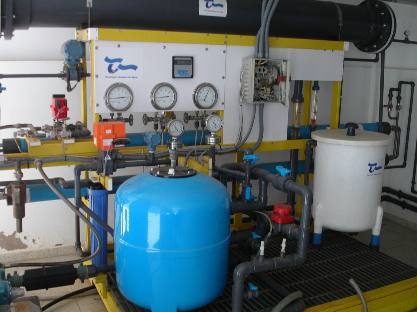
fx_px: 458
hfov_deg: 49.0
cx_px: 208
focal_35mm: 38
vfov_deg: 37.7
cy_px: 156
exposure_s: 1/30
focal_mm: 7.8
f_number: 2.8
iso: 100
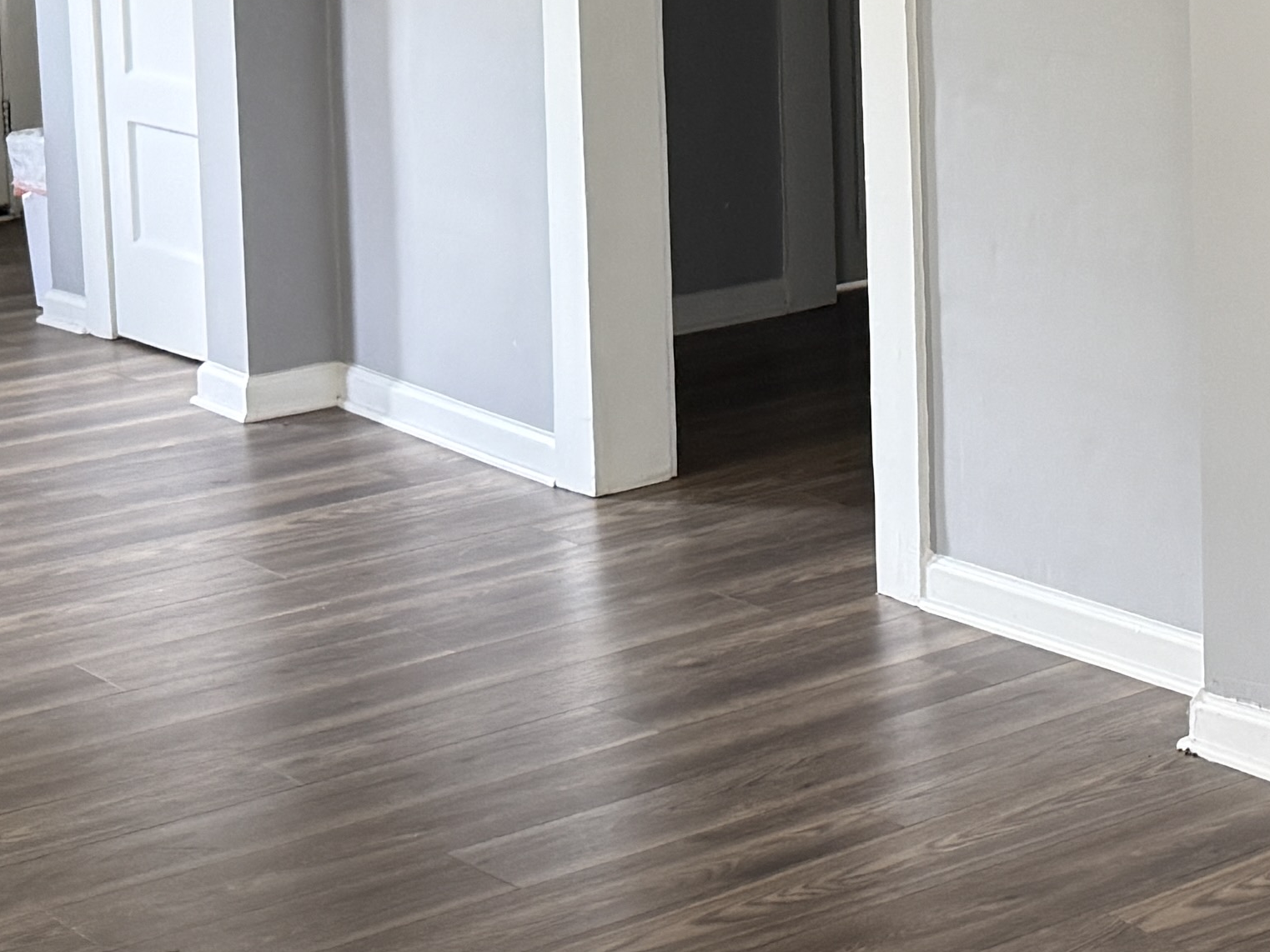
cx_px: 1364
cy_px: -93
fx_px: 3302
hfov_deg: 20.8
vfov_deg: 16.0
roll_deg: +1.8
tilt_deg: -4.5
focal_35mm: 90
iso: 250
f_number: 1.78
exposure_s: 1/60
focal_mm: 6.76
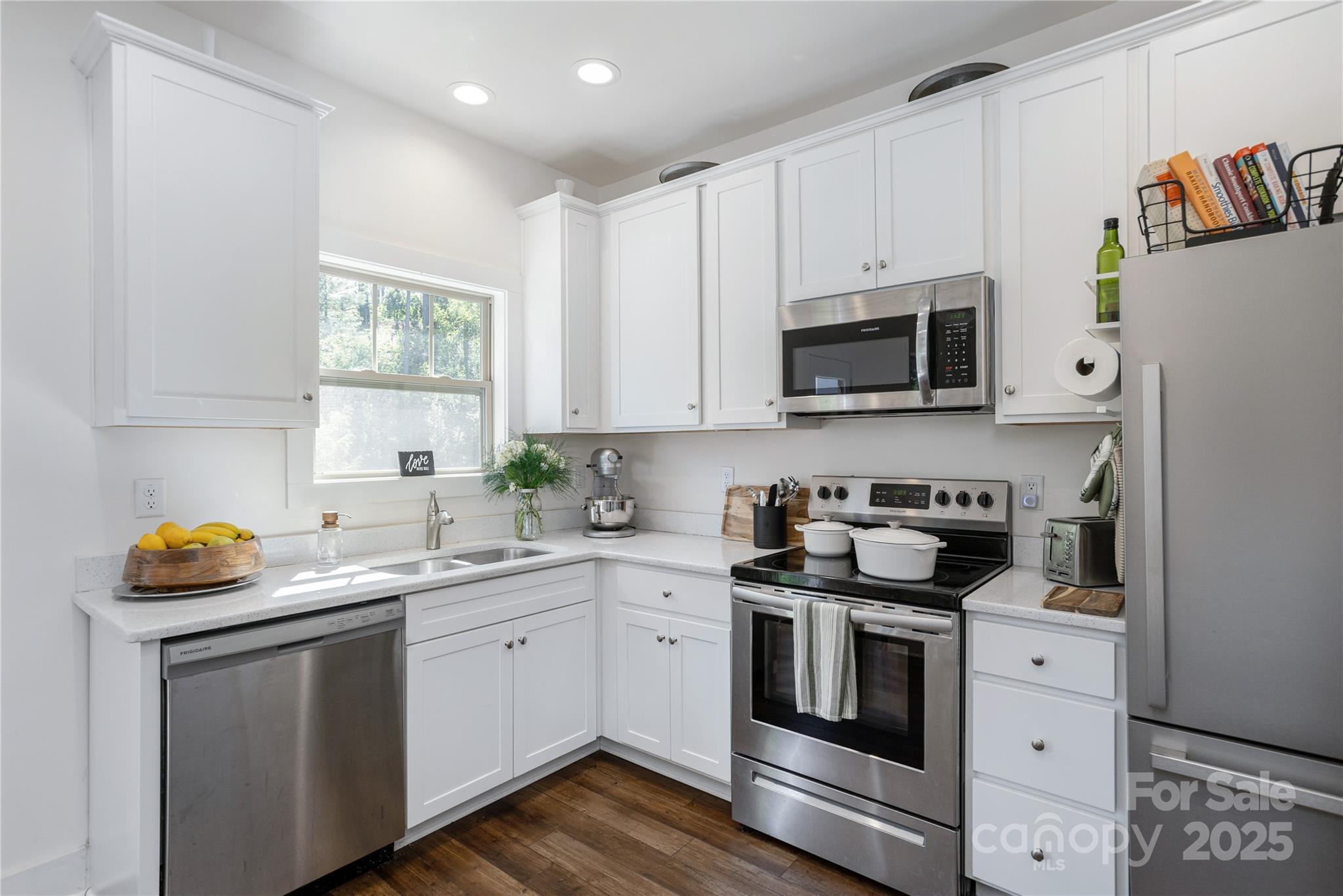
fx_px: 634
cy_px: 448
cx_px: 672
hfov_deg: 93.3
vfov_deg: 70.5
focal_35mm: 17
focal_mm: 17
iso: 320
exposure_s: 1/60
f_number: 7.1
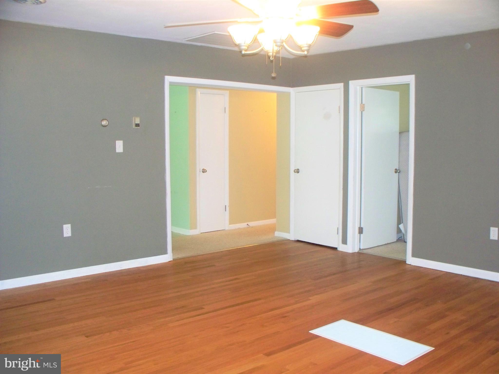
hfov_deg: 51.4
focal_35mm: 36
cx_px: 250
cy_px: 187
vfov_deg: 39.7
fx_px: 519
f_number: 2.8
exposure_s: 1/30
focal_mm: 7.54
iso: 400
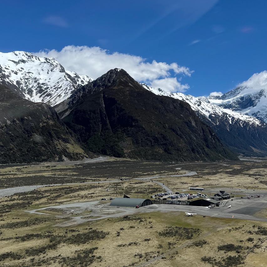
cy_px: 115
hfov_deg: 35.7
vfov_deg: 36.0
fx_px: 410
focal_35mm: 47
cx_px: 180
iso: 80
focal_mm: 6.76
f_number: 1.78
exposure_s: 1/7937
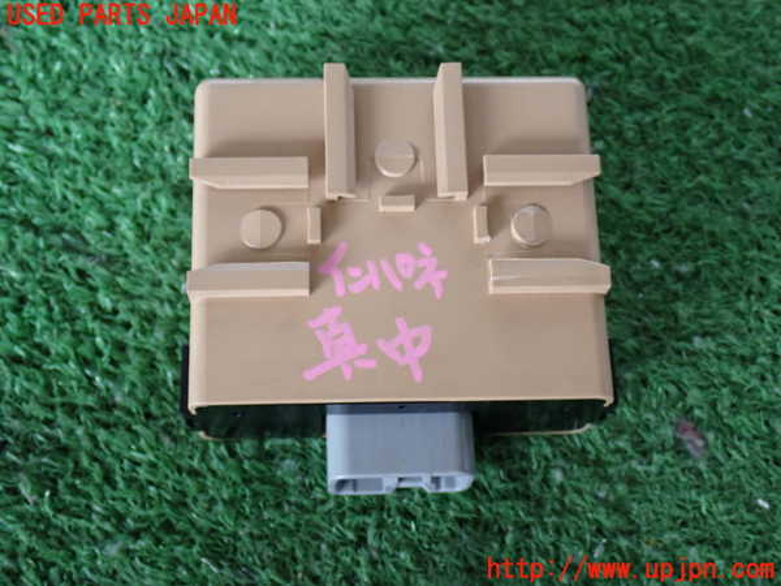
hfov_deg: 35.5
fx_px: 1218
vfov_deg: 27.0
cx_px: 390
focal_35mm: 54
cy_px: 293
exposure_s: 1/50
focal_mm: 9.65
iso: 800
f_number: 3.3
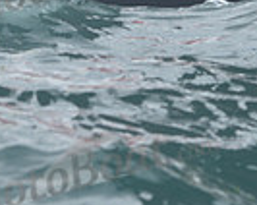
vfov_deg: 3.9
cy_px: -152
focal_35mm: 389
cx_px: 321
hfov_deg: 5.0
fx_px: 2954
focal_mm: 95
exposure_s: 1/800
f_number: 7.1
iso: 320
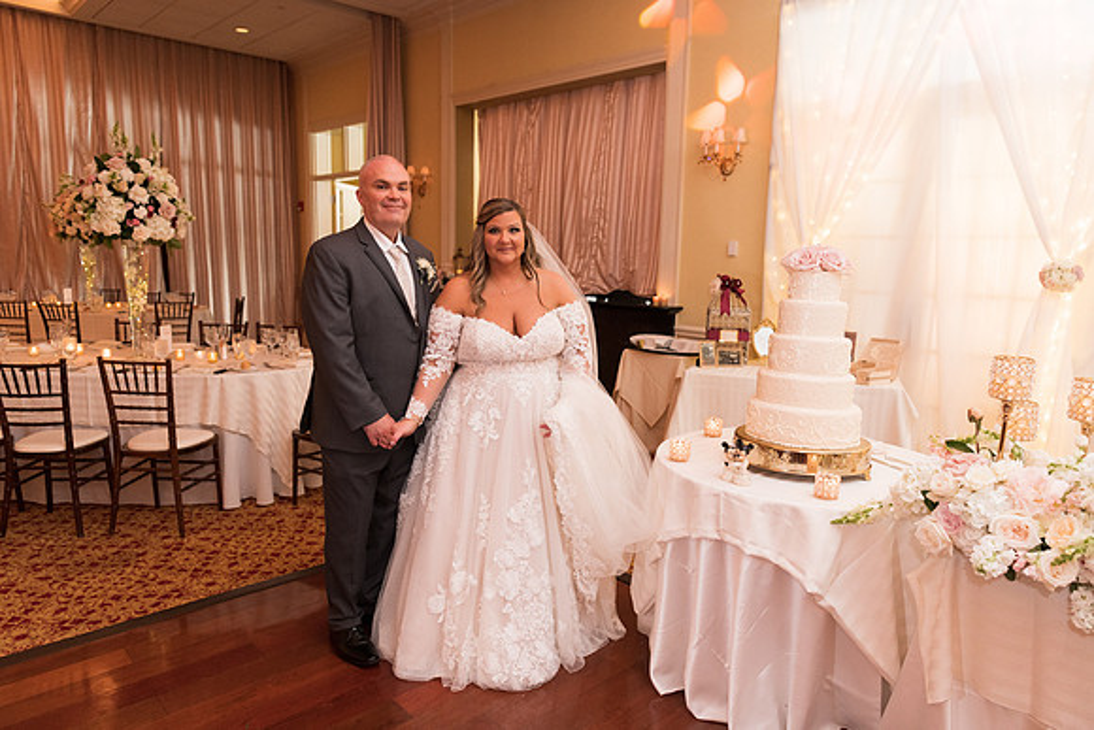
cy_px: 365
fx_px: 729
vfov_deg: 53.2
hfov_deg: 73.7
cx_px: 547
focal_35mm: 24
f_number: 2.8
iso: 1100
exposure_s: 1/100
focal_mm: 24
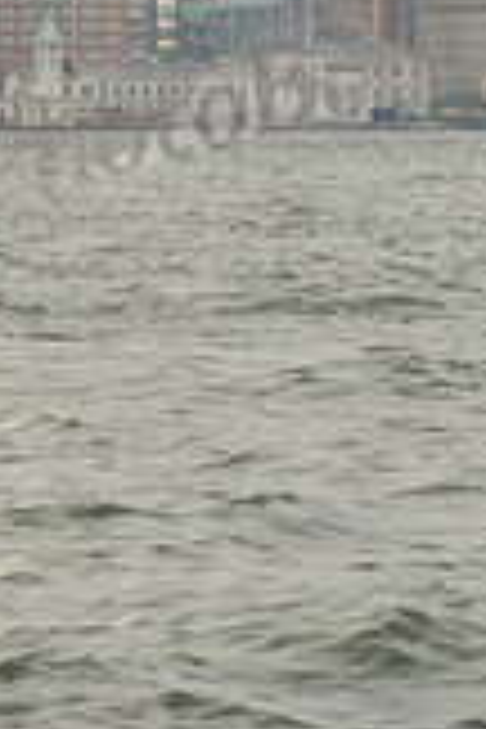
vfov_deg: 2.9
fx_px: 14457
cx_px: -268
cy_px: -531
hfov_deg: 1.9
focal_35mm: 714
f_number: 11
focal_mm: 200
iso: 250
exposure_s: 1/640
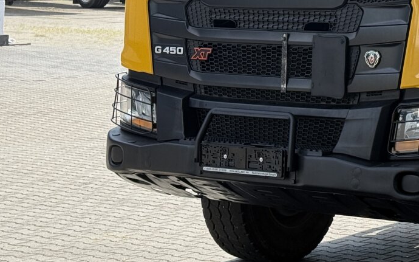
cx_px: 453
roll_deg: -3.0
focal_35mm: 118
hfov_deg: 17.1
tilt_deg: +0.7
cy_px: -39
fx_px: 1347
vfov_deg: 10.9
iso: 64
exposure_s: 1/1055
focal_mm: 6.76
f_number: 1.78
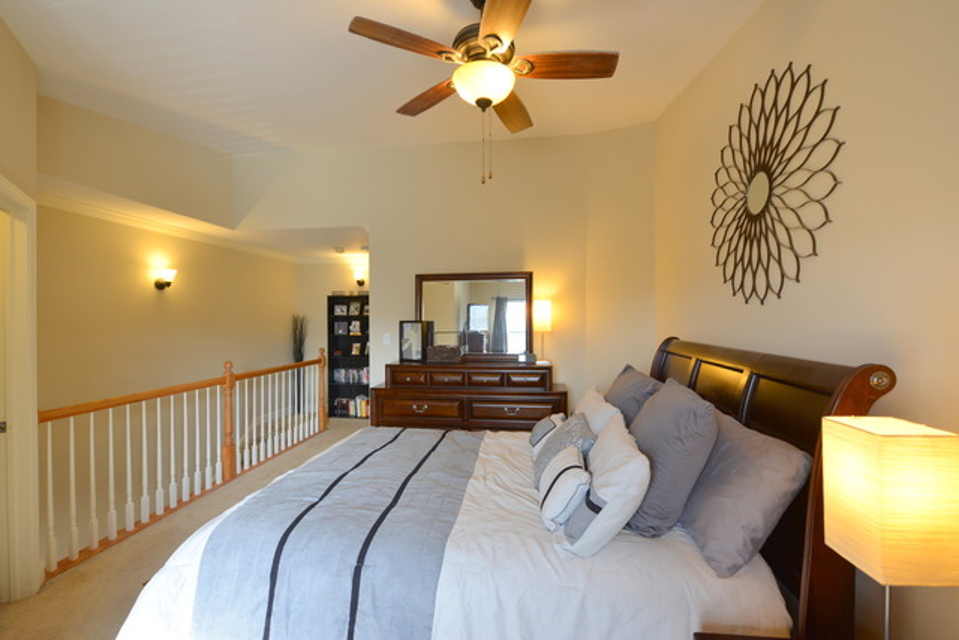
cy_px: 320
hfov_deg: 100.4
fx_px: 400
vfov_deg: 77.4
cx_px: 480
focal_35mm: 15
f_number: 4.5
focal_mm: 15
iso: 400
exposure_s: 1/80
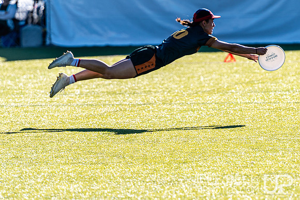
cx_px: 183
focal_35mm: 425
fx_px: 3540
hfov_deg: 4.9
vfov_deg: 3.2
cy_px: 61
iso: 100
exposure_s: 1/1250
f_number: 2.8
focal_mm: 200
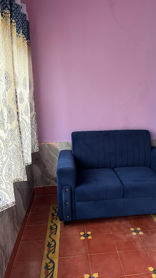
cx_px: 99
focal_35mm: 29
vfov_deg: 66.1
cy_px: 141
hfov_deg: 39.9
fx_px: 213
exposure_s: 1/60
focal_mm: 5.1
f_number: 1.6
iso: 320
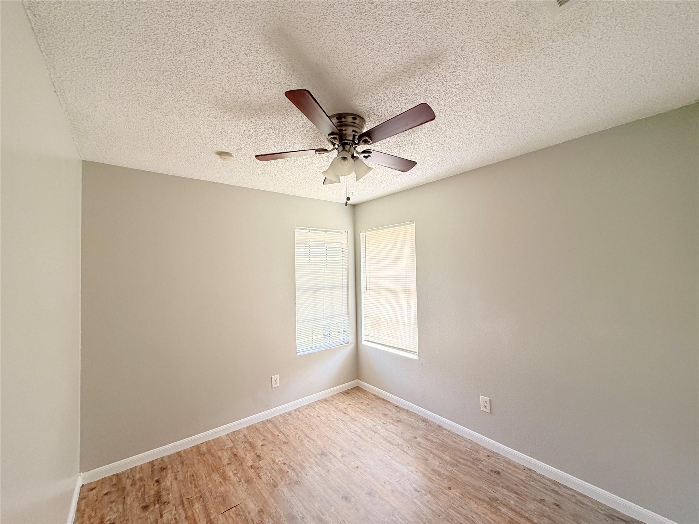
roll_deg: +1.6
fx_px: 283
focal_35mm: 14
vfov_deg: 85.7
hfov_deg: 102.1
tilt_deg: +1.3
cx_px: 350
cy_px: 262
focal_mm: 2.22
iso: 200
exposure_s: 1/121
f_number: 2.2
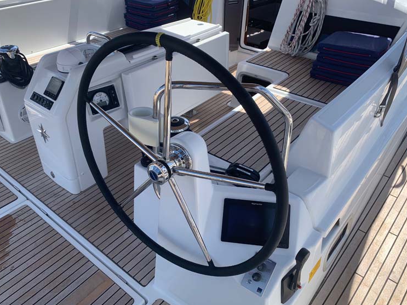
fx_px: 329
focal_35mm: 28
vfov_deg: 49.7
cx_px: 211
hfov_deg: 63.4
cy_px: 156
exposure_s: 1/1468
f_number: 1.8
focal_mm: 4.25
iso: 25
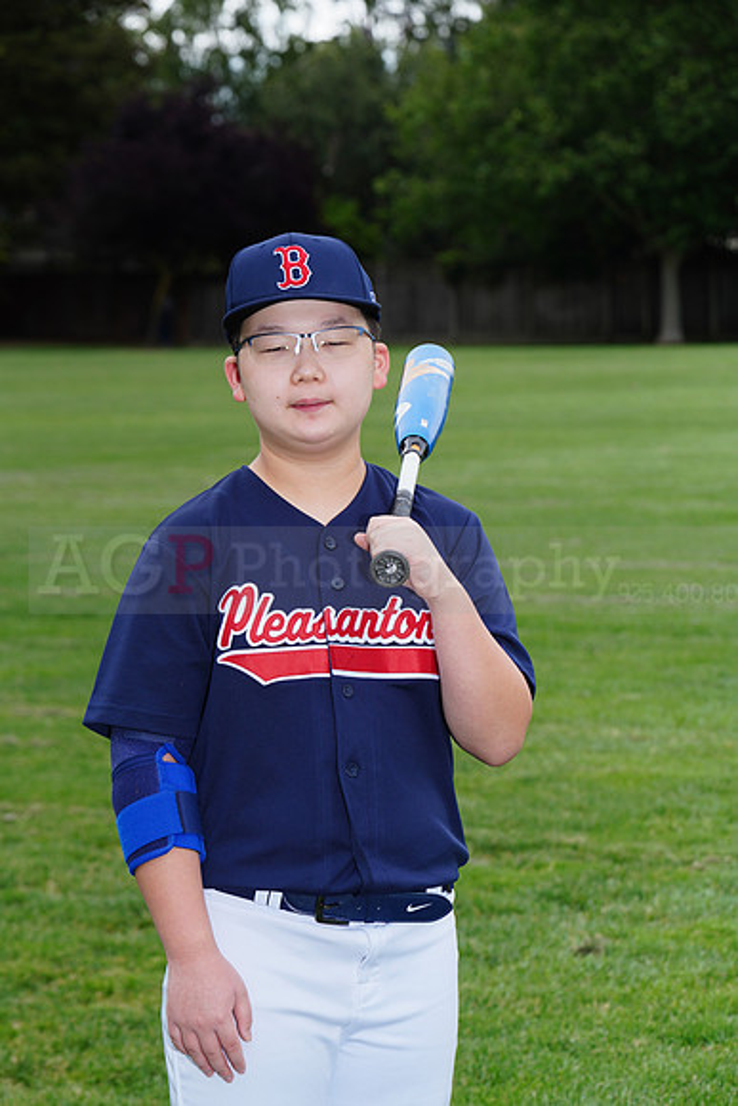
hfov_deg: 10.2
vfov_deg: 15.2
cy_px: 553
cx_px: 369
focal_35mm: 135
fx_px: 4148
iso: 200
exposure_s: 1/250
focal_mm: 135
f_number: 9
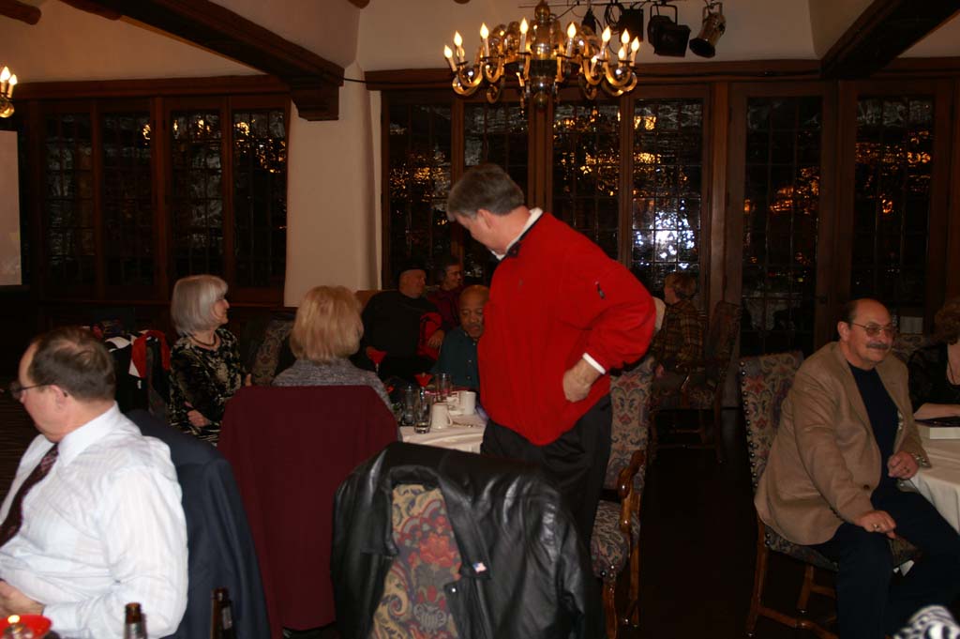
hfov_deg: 57.3
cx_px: 480
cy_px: 320
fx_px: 879
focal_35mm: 33
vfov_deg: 39.9
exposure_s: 1/60
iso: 200
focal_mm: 22
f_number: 3.5
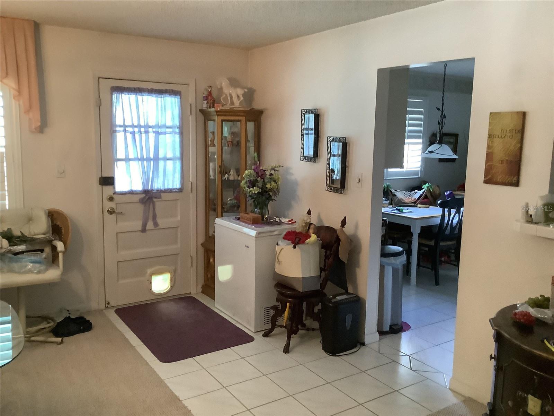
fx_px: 496
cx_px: 277
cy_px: 208
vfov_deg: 45.4
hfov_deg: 58.4
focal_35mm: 31
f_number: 2.4
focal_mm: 3.3
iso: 400
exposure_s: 1/40
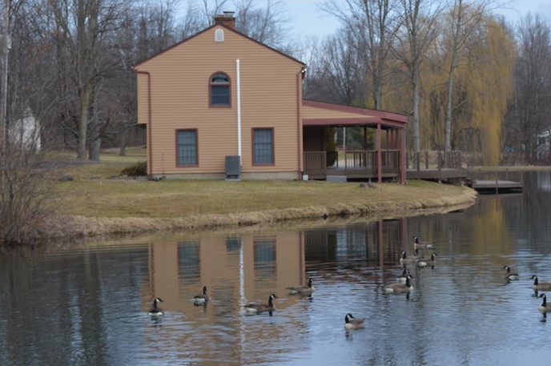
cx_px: 416
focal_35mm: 90
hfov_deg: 22.4
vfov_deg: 15.1
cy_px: 149
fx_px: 1376
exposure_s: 1/200
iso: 100
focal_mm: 38
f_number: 7.1
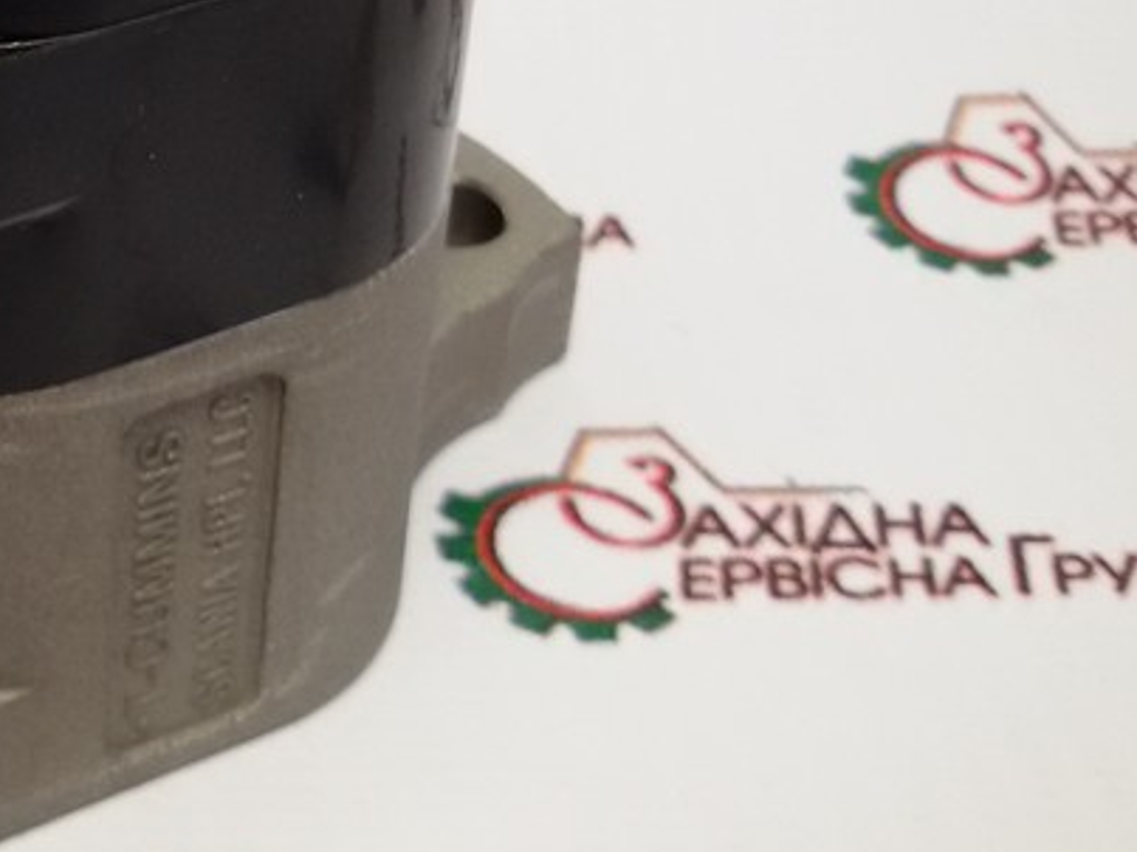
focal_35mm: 77
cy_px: 34
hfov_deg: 23.7
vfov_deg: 18.7
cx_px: -113
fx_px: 2528
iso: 64
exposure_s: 1/100
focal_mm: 2.93
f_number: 2.4
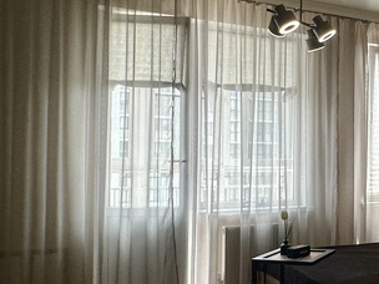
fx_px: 504
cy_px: 152
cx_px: 370
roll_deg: -0.3
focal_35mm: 46
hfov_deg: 37.3
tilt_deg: +0.8
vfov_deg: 31.5
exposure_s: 1/100
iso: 80
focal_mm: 2.22
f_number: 2.2
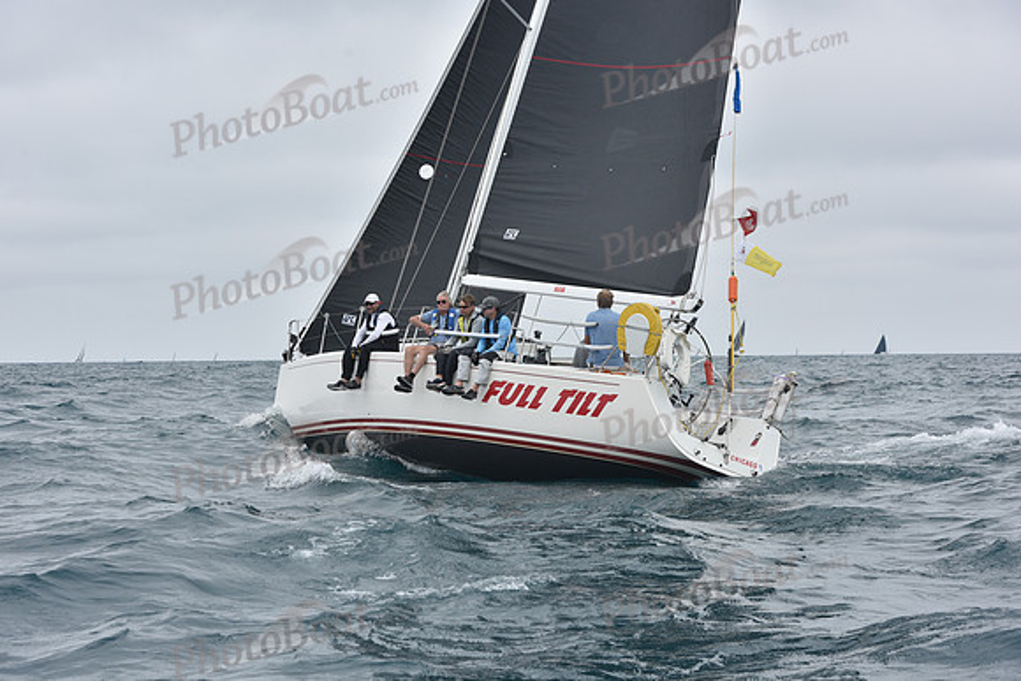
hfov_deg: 27.0
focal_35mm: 75
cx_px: 510
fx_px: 2127
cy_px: 340
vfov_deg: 18.2
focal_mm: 75
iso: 250
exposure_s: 1/800
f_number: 9
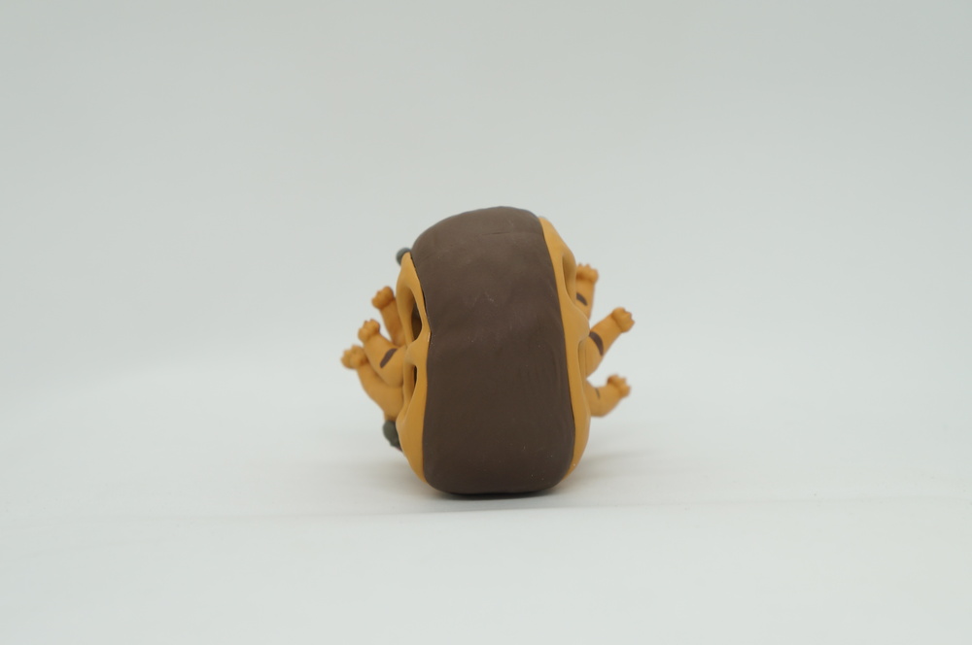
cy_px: 322
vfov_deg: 17.8
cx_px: 486
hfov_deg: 26.5
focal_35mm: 76
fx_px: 2063
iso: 200
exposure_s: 1/40
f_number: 5.6
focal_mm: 51
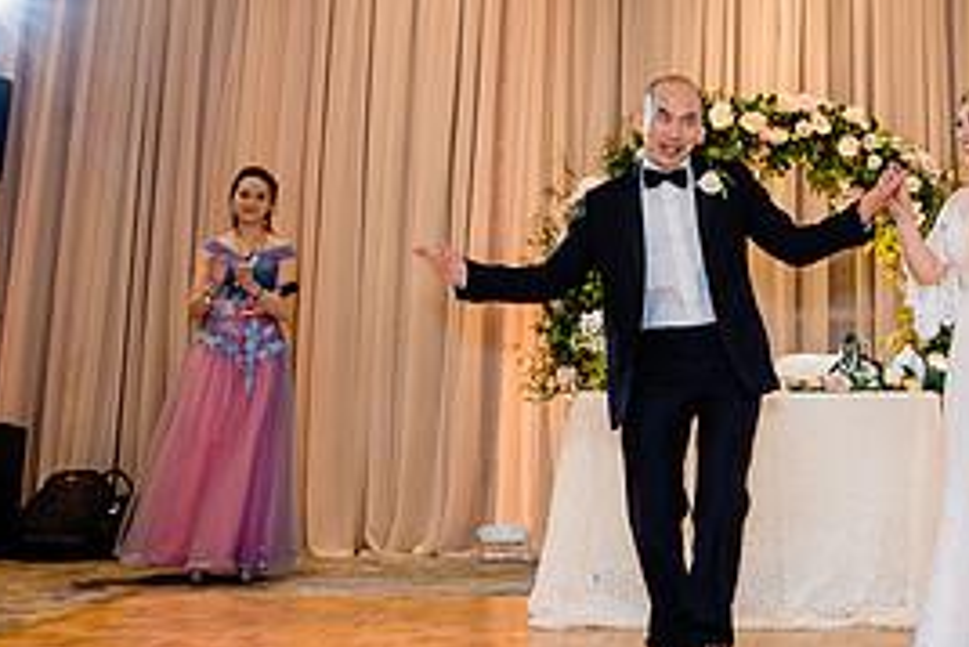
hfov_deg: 33.8
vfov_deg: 23.2
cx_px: 867
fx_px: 1508
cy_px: -5
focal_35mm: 56
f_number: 4
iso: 1250
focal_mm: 24
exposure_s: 1/160
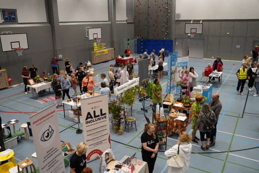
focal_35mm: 31
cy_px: 86
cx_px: 130
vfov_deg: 42.3
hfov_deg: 60.3
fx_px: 223
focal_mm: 31
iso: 640
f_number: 4
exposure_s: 1/160
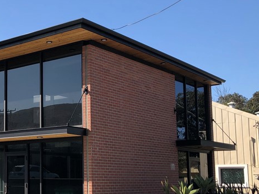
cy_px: 127
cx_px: 19
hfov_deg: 30.1
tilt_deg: +10.0
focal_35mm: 61
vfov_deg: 24.0
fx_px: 457
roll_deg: +0.3
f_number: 1.8
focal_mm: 3.99
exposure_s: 1/1333
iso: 20
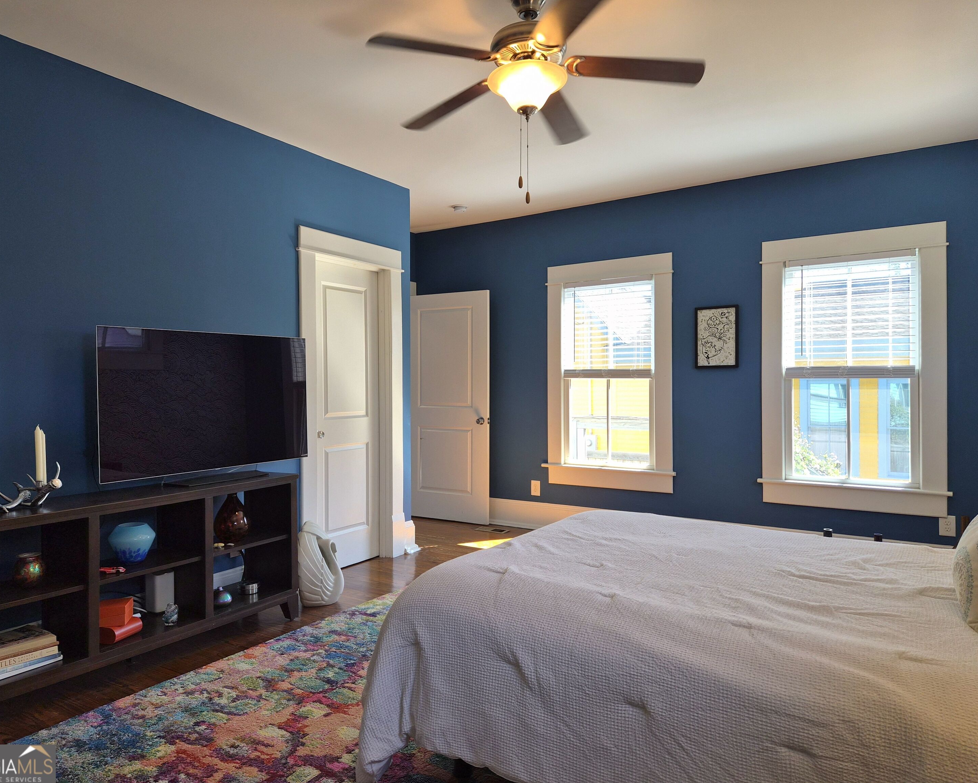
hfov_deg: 70.2
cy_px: 391
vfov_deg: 58.8
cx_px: 461
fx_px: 695
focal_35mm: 24
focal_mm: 5.4
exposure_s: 1/120
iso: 64
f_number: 1.8
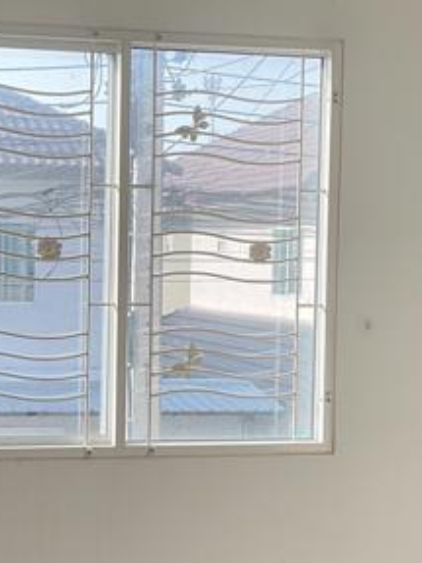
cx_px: 38
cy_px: 326
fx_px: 1415
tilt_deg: -2.0
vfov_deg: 22.5
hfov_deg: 16.7
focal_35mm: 87
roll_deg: -0.4
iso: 16
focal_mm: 3
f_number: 1.8
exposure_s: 1/257
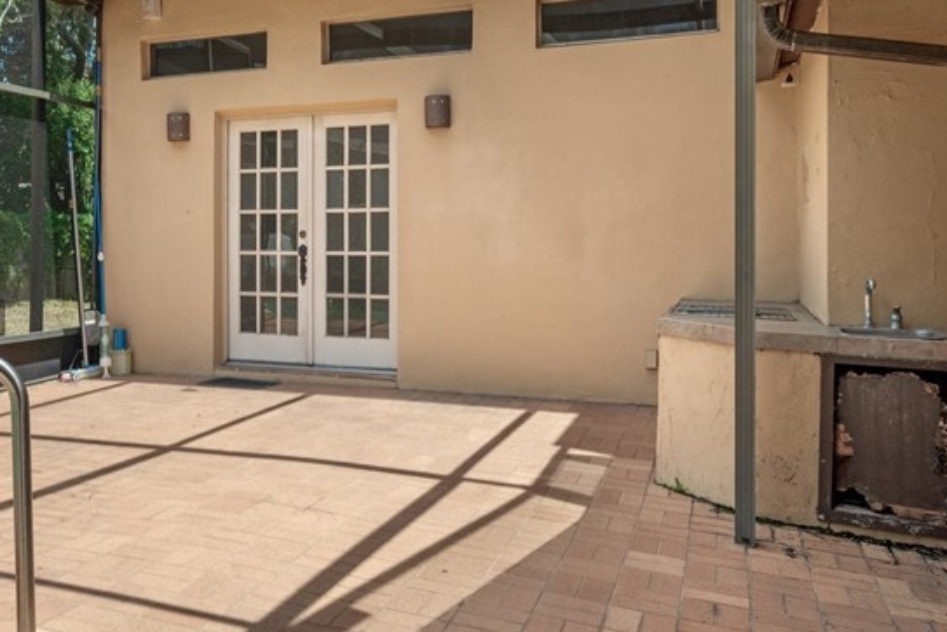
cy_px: 268
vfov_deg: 36.8
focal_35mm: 36
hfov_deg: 51.9
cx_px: 302
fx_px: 947
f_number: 8
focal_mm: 18
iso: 400
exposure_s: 1/125
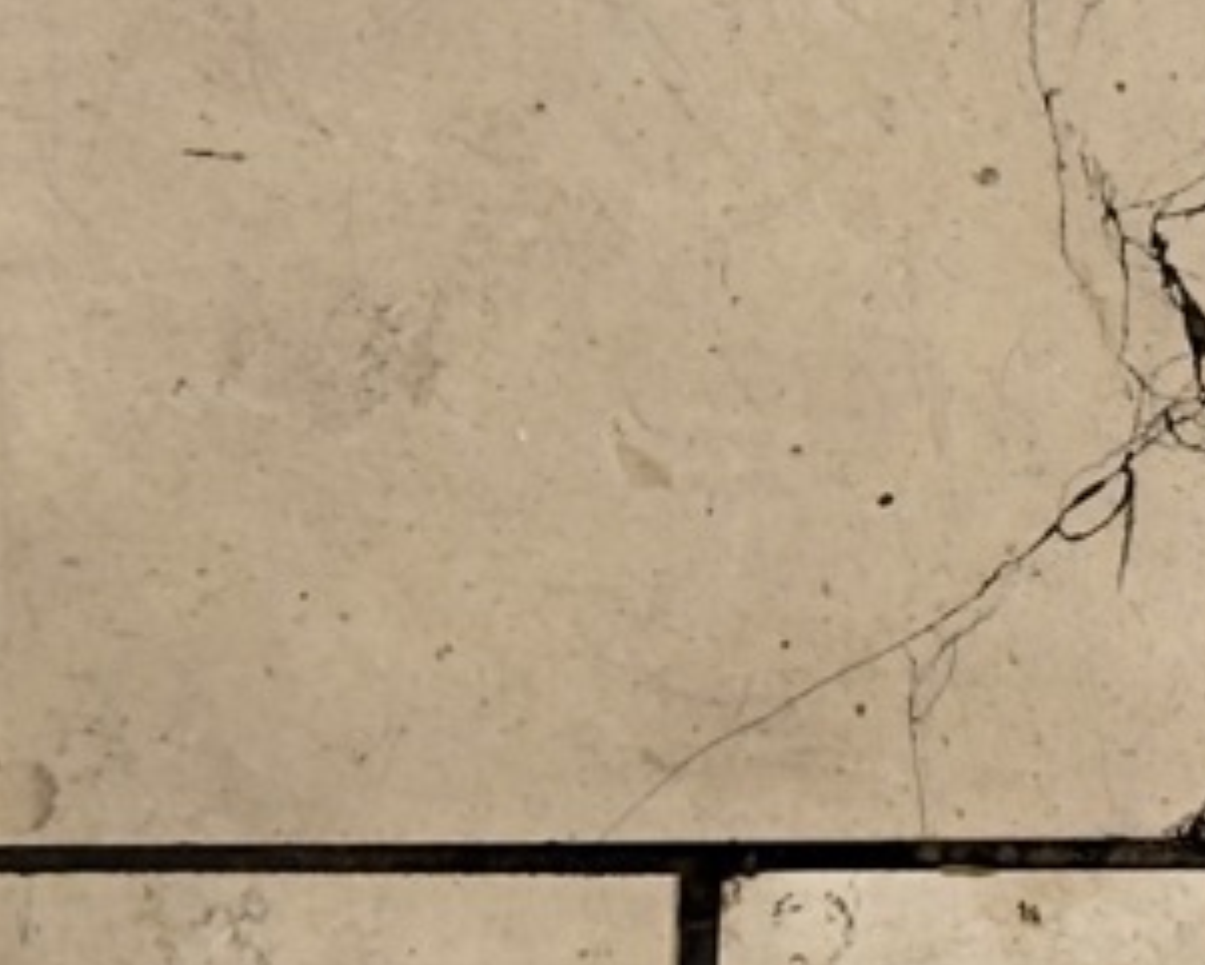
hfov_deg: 9.0
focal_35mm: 199
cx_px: 2546
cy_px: -617
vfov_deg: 7.6
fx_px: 7099
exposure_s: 1/60
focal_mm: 6.76
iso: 125
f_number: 1.78
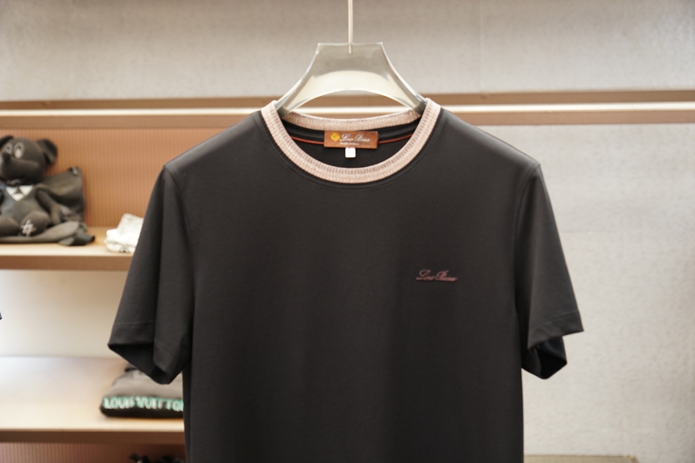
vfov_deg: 19.3
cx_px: 348
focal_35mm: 70
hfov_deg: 28.6
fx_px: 1361
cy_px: 232
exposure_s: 1/125
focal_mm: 47
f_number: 3.5
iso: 500
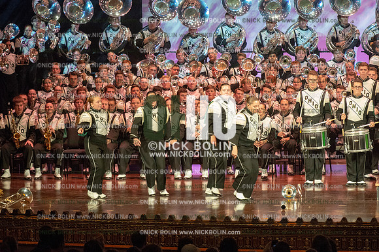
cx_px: 190
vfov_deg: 7.0
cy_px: 126
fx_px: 2052
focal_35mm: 195
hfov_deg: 10.6
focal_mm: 195
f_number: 5.6
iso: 8000
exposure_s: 1/200
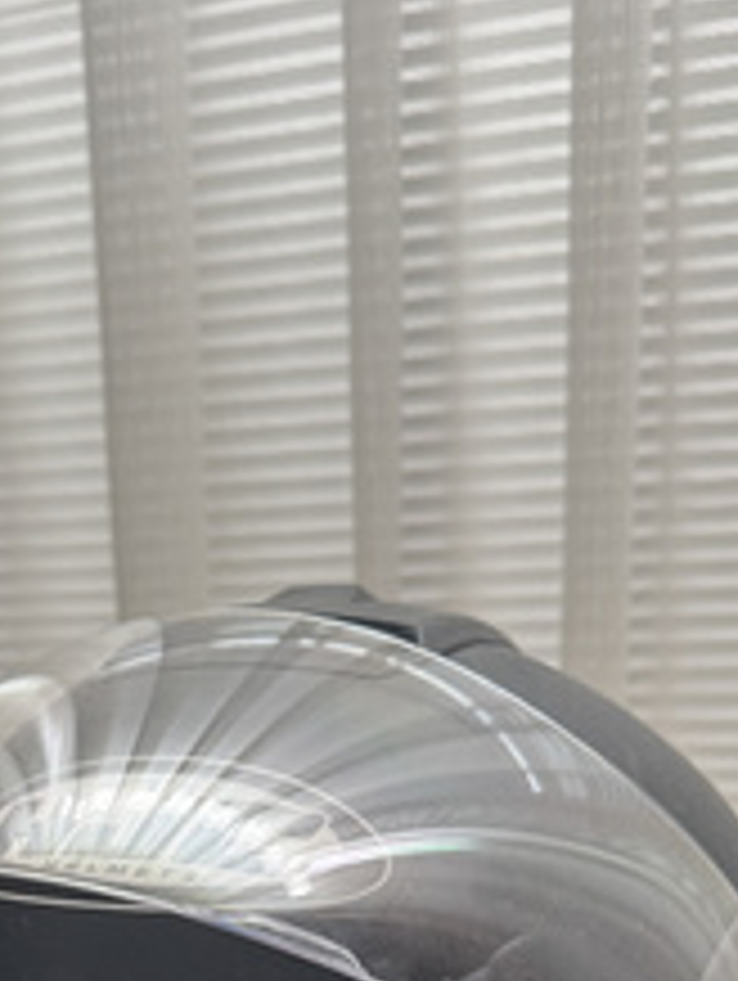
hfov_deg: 26.4
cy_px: 1053
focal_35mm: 55
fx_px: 1560
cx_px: 223
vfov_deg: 31.4
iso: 200
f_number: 1.78
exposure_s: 1/92
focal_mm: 6.76
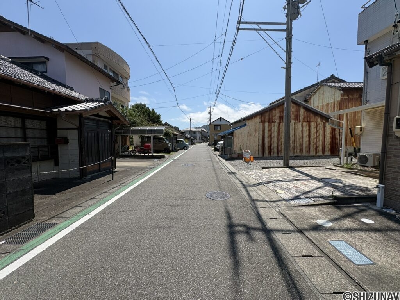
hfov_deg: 102.1
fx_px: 162
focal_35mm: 14
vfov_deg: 85.7
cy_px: 150
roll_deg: +0.6
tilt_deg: -2.3
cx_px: 200
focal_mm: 2.22
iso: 50
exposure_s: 1/2415
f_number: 2.2
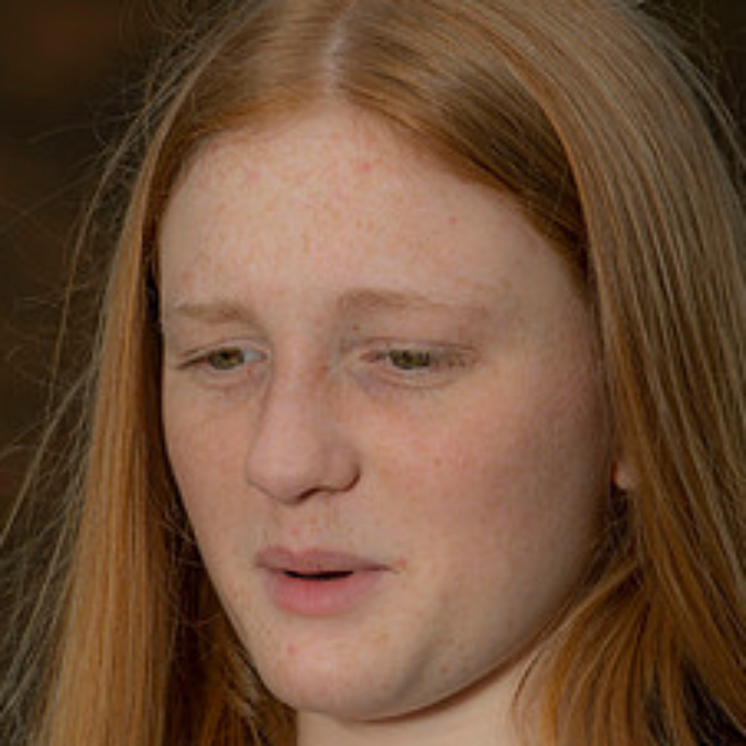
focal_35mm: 425
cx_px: 465
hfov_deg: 4.1
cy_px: 505
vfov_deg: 4.1
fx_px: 10362
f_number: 6.3
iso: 80
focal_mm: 195
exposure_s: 1/250
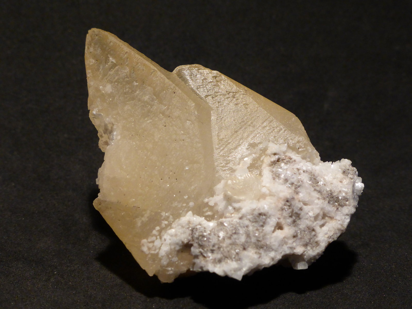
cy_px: 154
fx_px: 821
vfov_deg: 21.3
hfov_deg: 28.2
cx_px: 206
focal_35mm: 69
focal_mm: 11.7
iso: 400
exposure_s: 1/30
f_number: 4.9
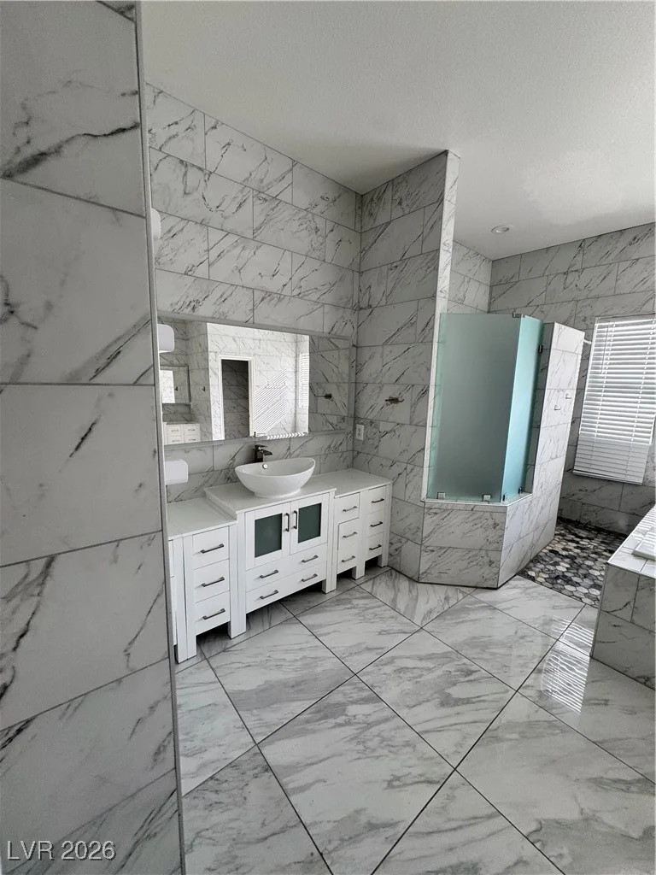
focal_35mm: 14
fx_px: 354
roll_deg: +0.3
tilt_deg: -7.3
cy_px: 438
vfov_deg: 102.1
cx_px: 328
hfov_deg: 85.7
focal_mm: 2.22
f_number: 2.2
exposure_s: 1/99
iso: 80
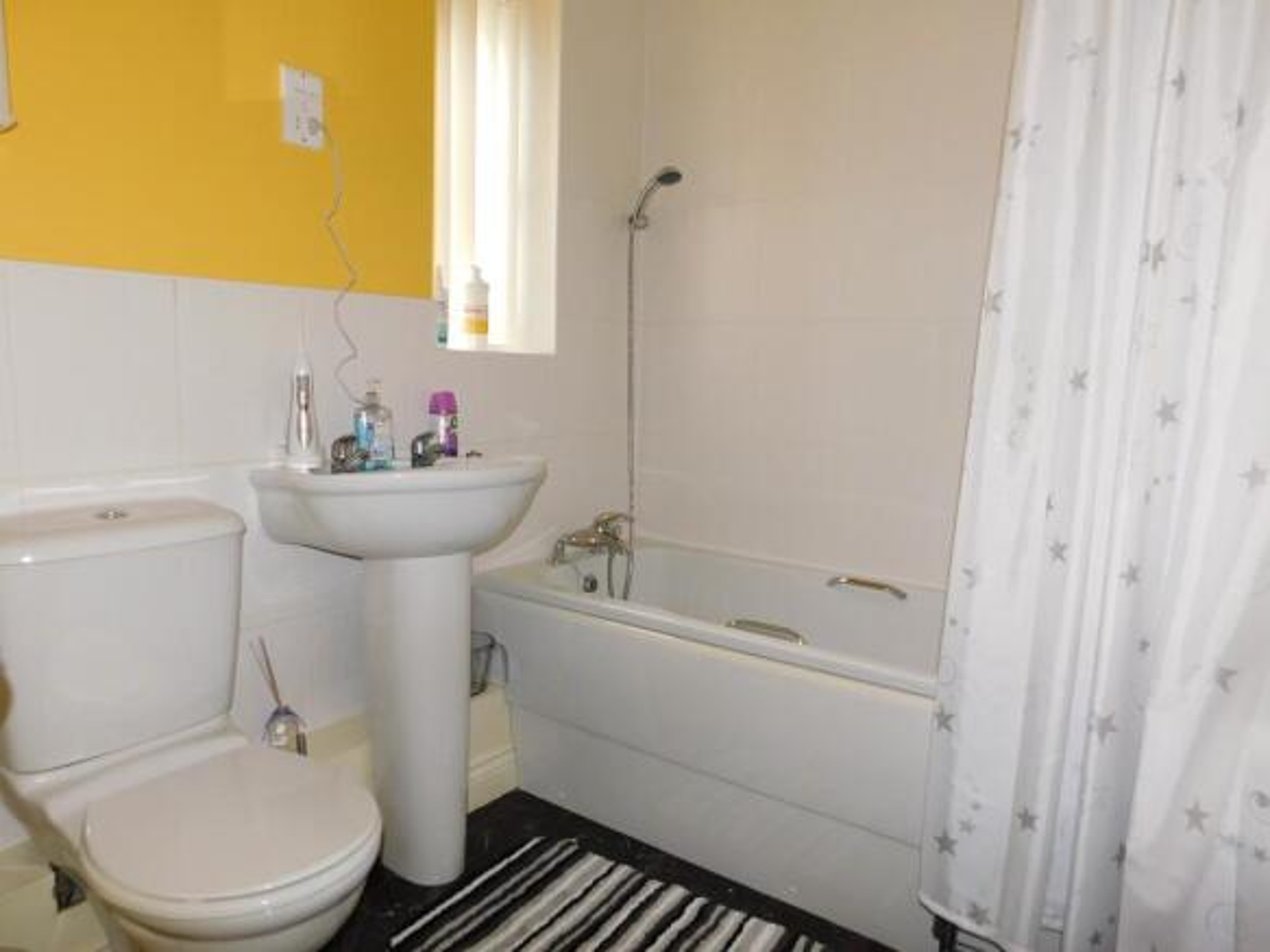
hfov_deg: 73.9
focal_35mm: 23
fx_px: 844
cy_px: 476
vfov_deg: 58.9
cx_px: 635
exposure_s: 1/30
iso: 200
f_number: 3
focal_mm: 4
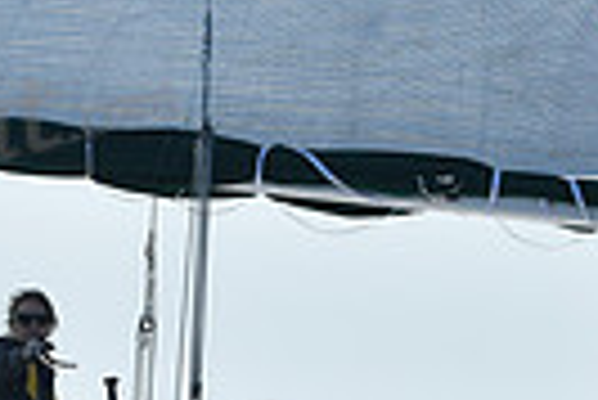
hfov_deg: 3.1
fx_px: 10892
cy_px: 335
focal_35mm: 655
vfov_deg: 2.1
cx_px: 414
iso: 250
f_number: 7.1
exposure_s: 1/1250
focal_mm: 150
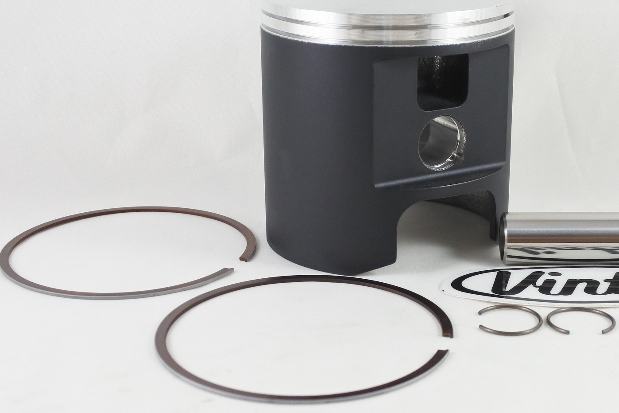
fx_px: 756
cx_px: 365
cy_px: 170
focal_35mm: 44
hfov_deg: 44.3
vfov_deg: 30.4
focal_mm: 12.8
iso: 500
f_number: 4
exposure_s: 1/125
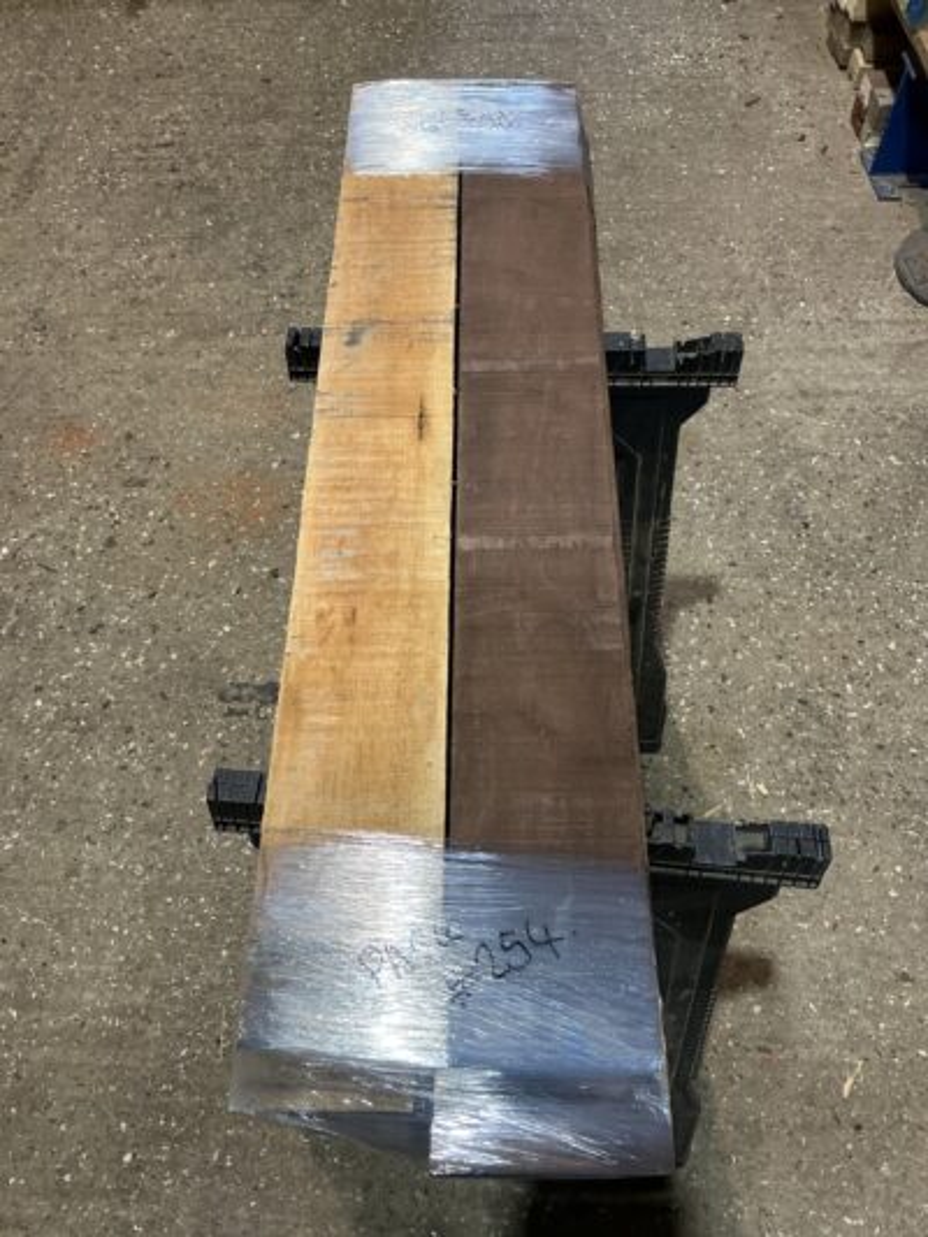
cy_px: 618
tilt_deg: -57.8
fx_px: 1036
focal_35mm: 29
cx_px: 464
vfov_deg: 61.6
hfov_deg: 48.2
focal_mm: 3
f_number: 1.8
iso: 50
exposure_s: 1/50
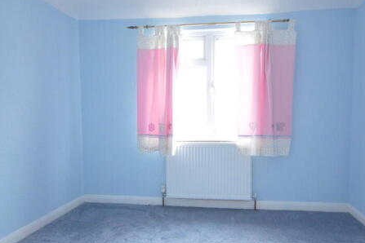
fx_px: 223
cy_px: 130
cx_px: 208
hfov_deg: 78.1
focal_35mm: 22
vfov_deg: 57.2
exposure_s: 1/100
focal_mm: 10
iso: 3200
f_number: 4.5
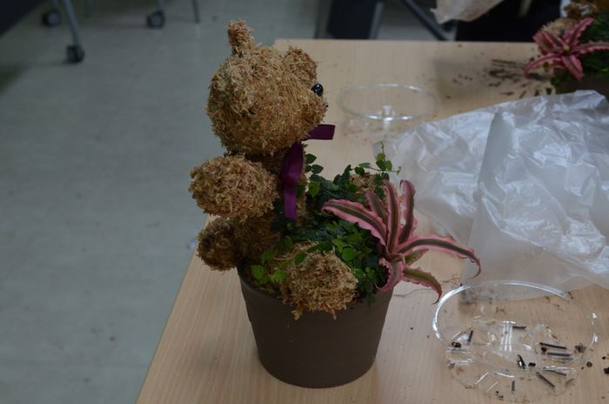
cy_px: 202
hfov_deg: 35.1
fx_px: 962
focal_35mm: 57
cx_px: 304
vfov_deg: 23.7
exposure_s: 1/125
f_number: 7.1
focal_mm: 38
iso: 800
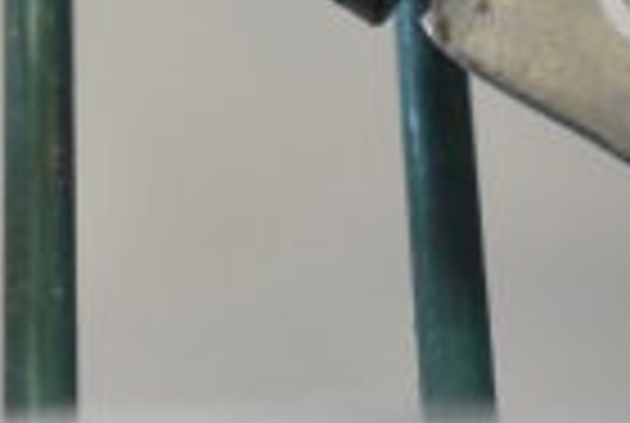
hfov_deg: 6.6
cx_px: 549
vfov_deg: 4.3
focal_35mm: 313
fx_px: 5489
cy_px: -488
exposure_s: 1/80
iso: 1250
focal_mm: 48
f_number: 5.3
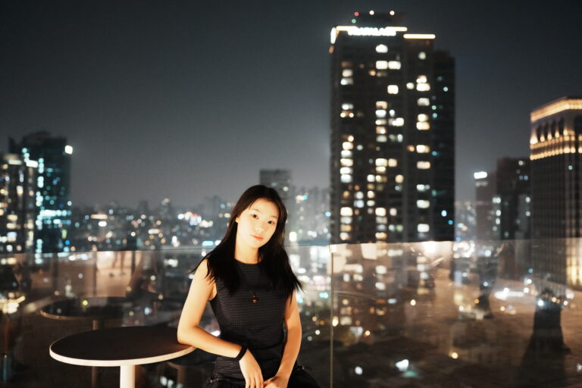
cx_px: 291
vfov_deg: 41.1
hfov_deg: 58.7
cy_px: 194
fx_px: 517
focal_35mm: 32
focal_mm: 32
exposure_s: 1/80
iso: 6400
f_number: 2
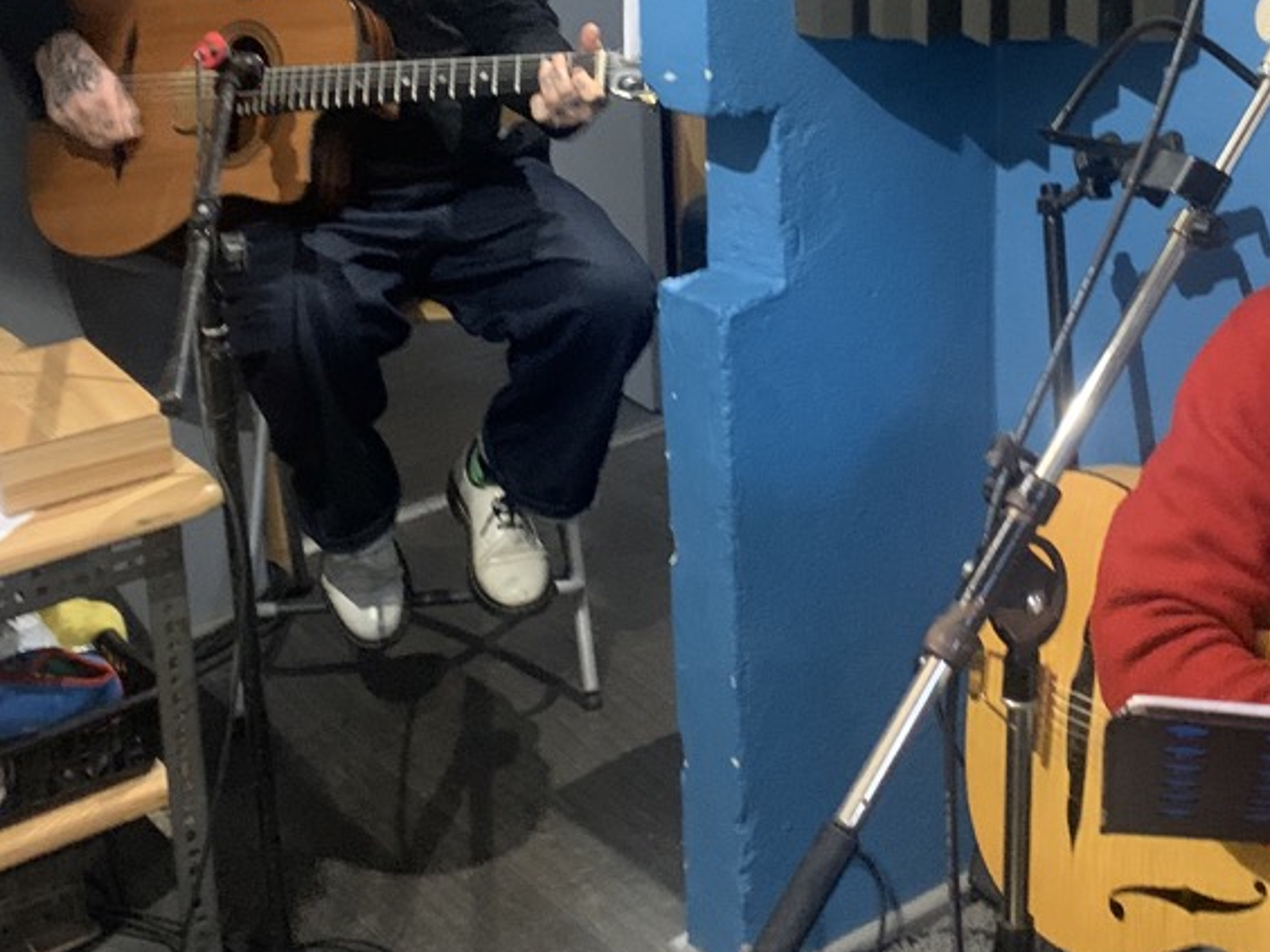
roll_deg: +0.6
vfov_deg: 24.4
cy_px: 191
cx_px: 862
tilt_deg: -13.0
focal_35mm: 59
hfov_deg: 32.4
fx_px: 2165
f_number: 1.8
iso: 500
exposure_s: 1/30
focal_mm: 4.25
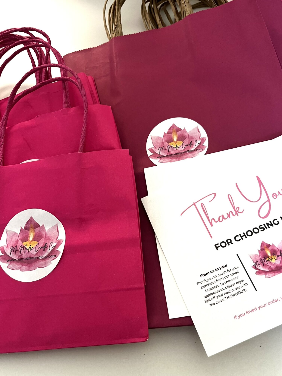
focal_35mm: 26
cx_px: 141
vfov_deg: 67.3
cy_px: 188
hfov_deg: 53.1
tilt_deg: -62.2
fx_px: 282
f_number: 1.6
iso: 160
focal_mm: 5.1
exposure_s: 1/60
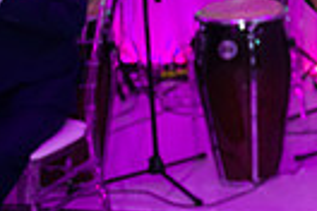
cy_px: -71
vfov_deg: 11.2
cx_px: 658
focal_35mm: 119
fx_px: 1048
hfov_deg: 14.1
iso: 800
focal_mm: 27
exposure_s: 1/125
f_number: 3.2
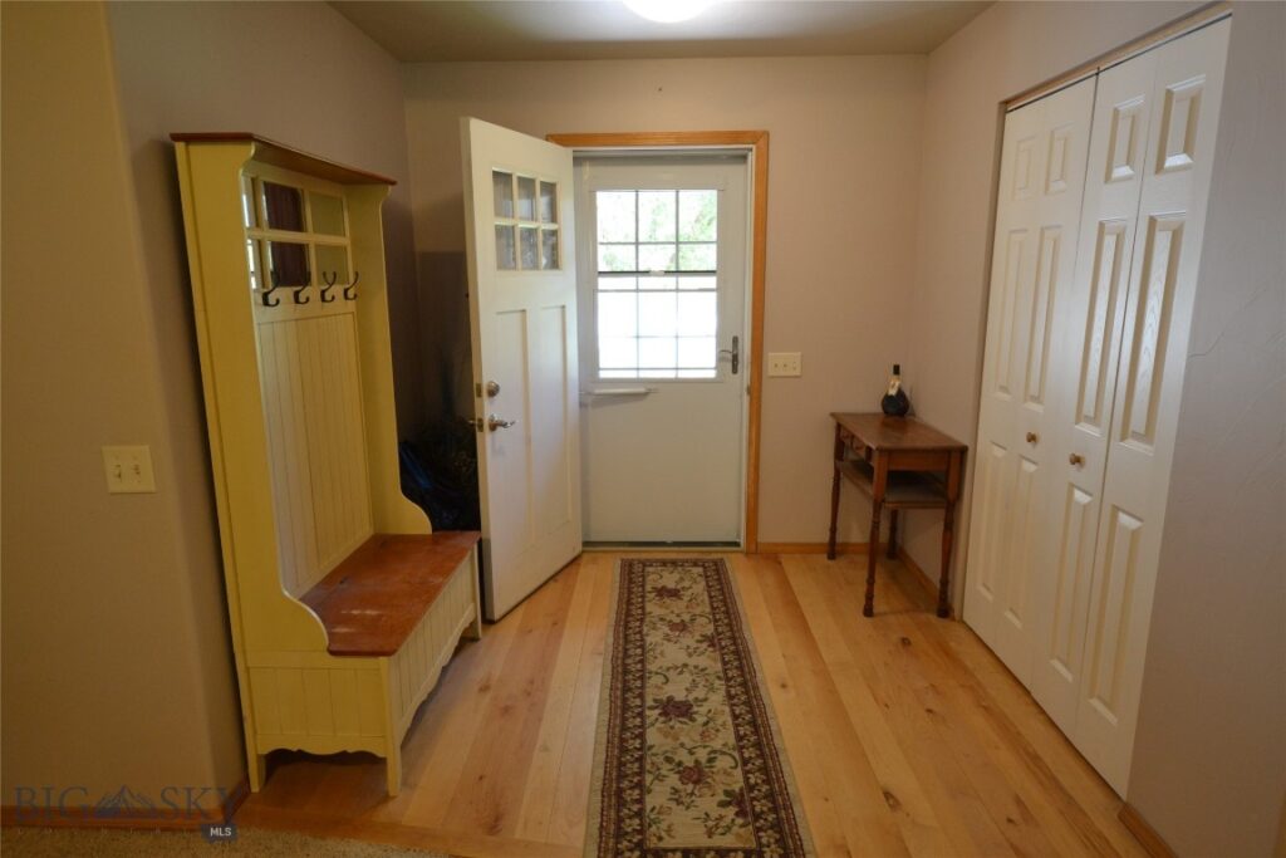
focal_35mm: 22
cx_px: 643
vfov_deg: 56.2
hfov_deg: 77.3
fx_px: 804
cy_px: 429
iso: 720
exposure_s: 1/60
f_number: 4
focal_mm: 15
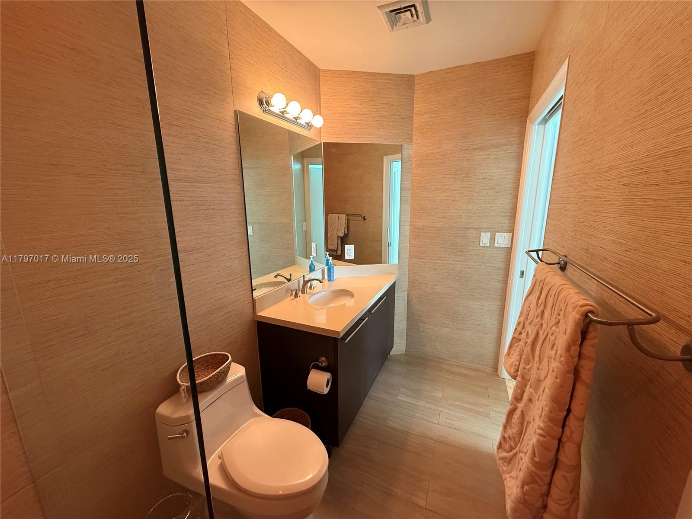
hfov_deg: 102.1
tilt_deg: -11.9
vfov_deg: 85.7
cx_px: 346
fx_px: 280
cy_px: 260
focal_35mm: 14
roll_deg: -0.1
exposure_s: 1/120
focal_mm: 2.22
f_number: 2.2
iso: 250
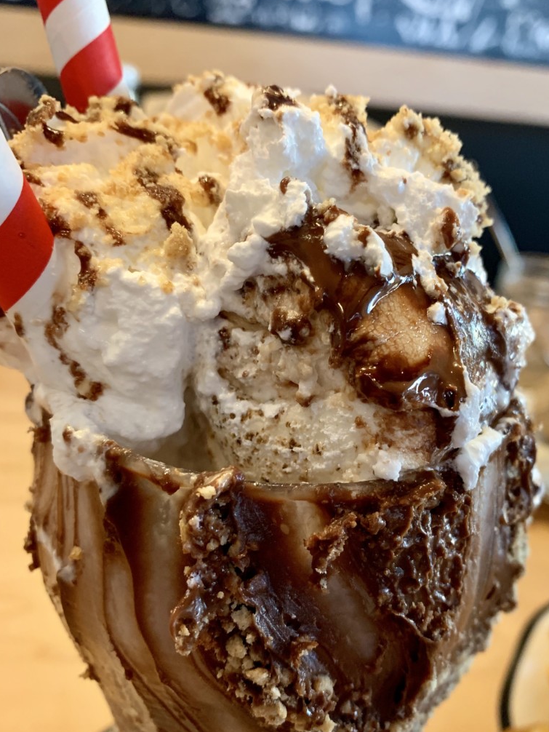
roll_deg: -6.5
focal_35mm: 31
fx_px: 655
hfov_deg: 45.3
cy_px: 386
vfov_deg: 58.3
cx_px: 324
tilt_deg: -23.7
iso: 320
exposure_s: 1/60
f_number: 1.8
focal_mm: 4.25
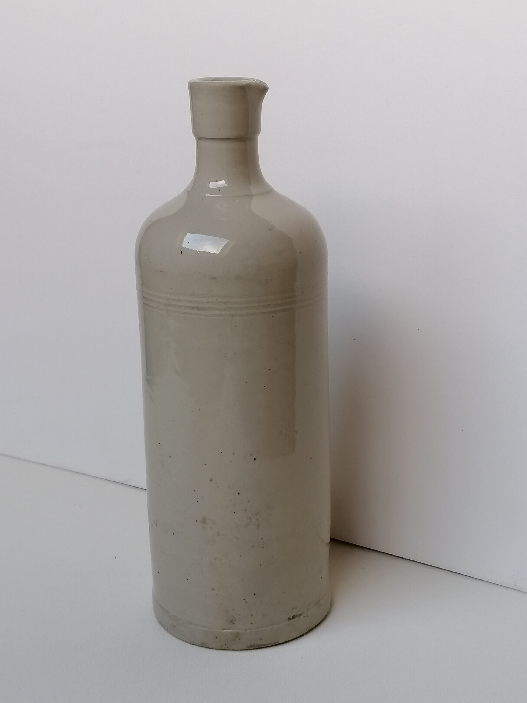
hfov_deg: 27.0
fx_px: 1096
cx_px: 264
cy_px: 352
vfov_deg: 35.5
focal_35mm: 54
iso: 64
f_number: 1.8
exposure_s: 1/60
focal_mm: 4.75
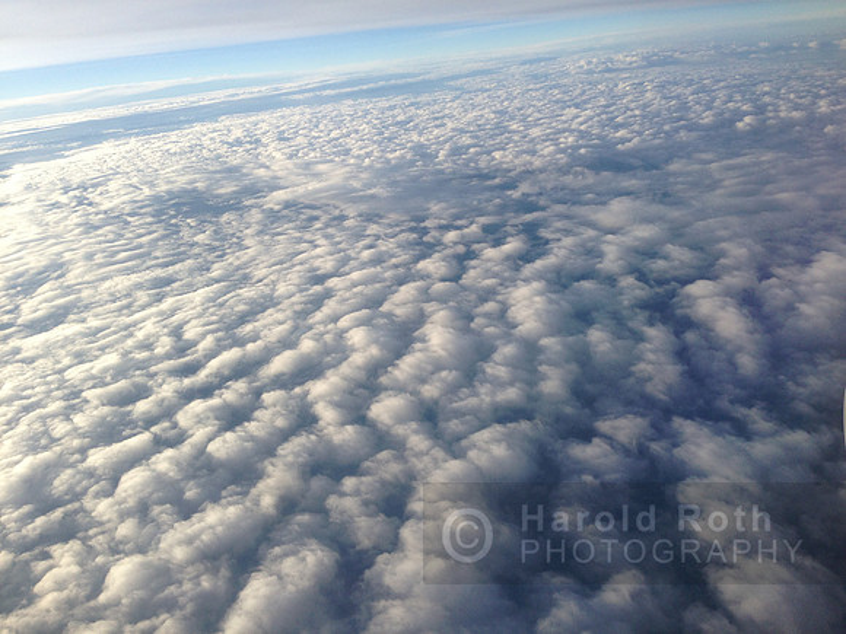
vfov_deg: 42.9
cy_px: 317
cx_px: 423
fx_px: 807
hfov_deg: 55.4
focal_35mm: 33
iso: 50
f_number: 2.4
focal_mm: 4.13
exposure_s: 1/874
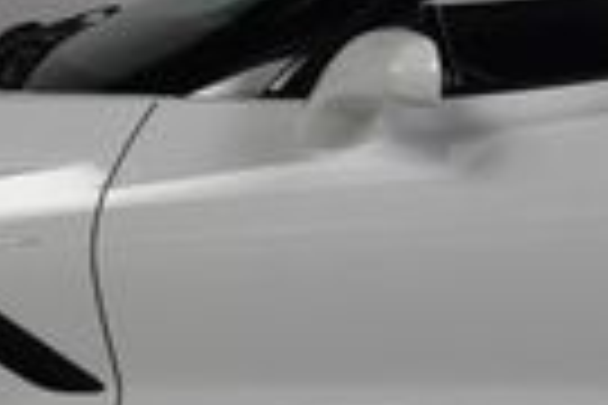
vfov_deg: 8.8
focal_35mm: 156
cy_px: 130
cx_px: 455
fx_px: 2634
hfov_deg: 13.1
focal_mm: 22
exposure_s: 1/160
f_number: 13
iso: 100
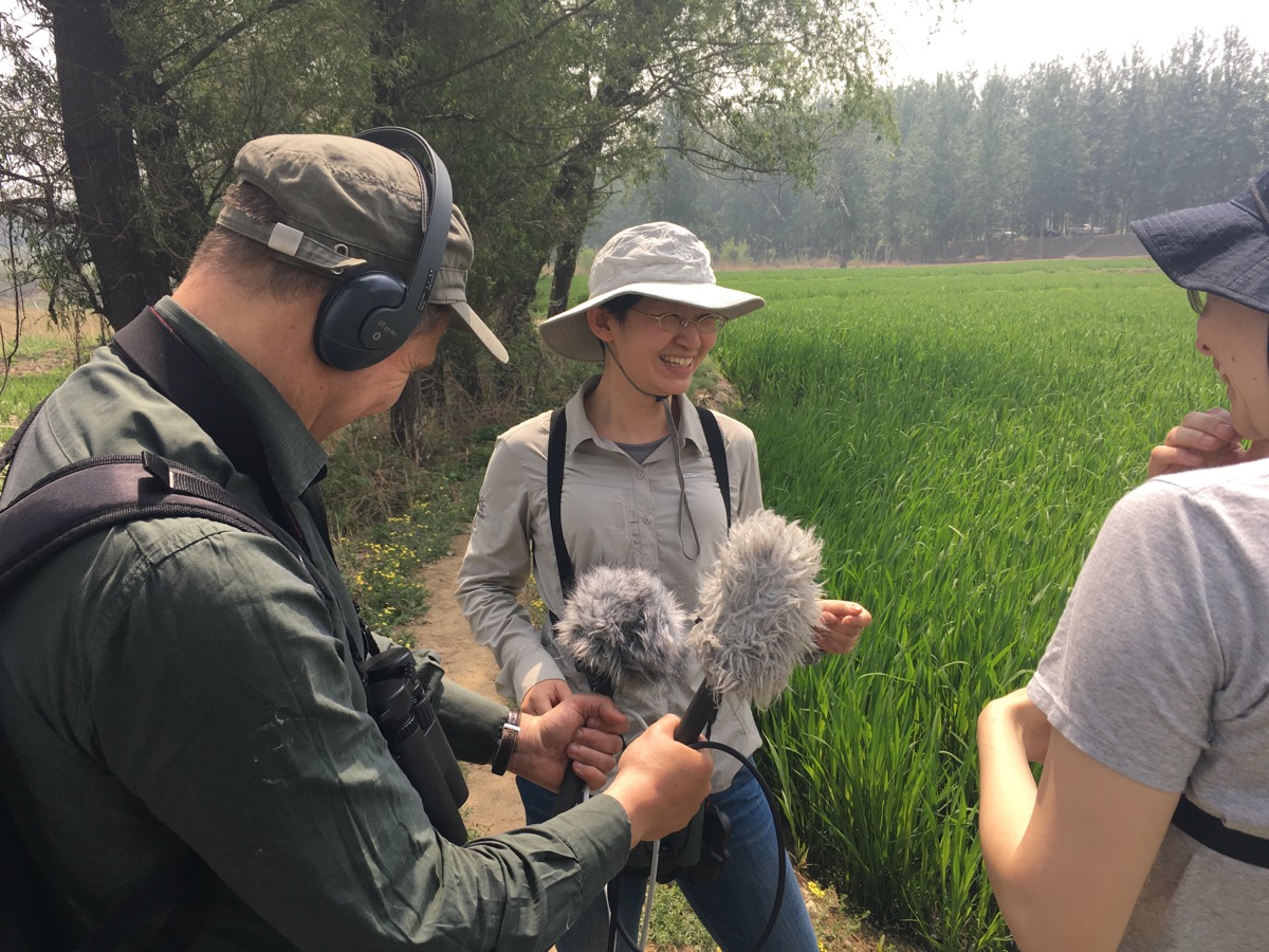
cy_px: 476
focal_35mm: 29
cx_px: 634
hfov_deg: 61.7
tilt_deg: -11.7
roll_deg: +1.6
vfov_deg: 48.2
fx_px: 1063
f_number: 2.2
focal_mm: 4.15
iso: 25
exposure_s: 1/587
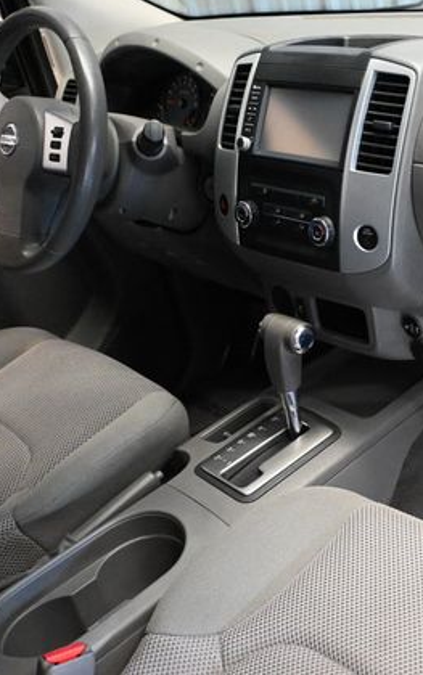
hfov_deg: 26.8
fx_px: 836
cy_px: 338
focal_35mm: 45
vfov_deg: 44.0
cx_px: 428
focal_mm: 19.5
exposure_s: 1/60
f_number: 3.8
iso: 6400
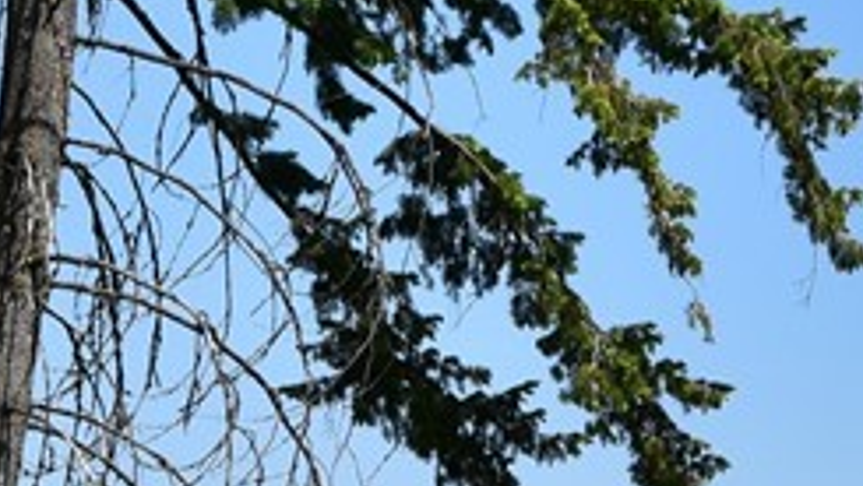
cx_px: 1737
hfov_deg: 7.8
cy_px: 1099
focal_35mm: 265
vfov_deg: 4.5
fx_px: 6066
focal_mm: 38
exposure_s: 1/500
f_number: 11
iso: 320
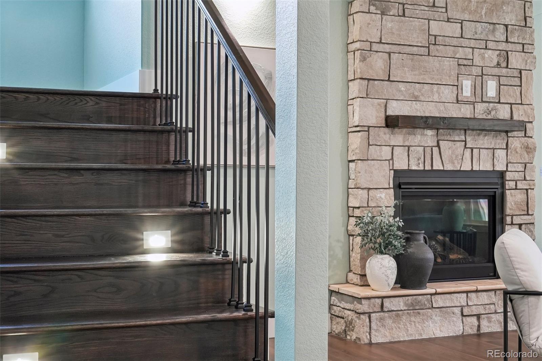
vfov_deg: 25.7
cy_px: 180
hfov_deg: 37.9
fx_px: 790
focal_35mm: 52
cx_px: 271
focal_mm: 35
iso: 400
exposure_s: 1/4
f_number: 8
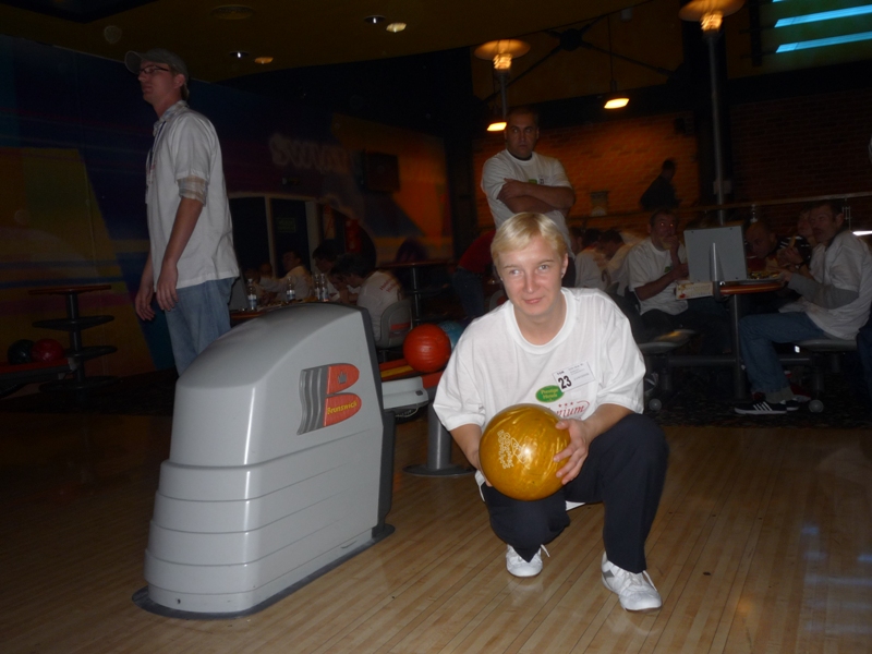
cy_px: 327
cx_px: 436
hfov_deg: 56.8
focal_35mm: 32
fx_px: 806
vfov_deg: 44.2
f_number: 3.3
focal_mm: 5.2
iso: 100
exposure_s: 1/30
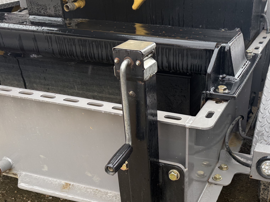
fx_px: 351
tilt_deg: -33.0
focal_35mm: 45
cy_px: 181
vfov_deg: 30.8
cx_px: 188
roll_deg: -0.9
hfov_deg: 41.3
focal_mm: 6.76
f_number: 1.78
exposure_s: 1/121
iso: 64
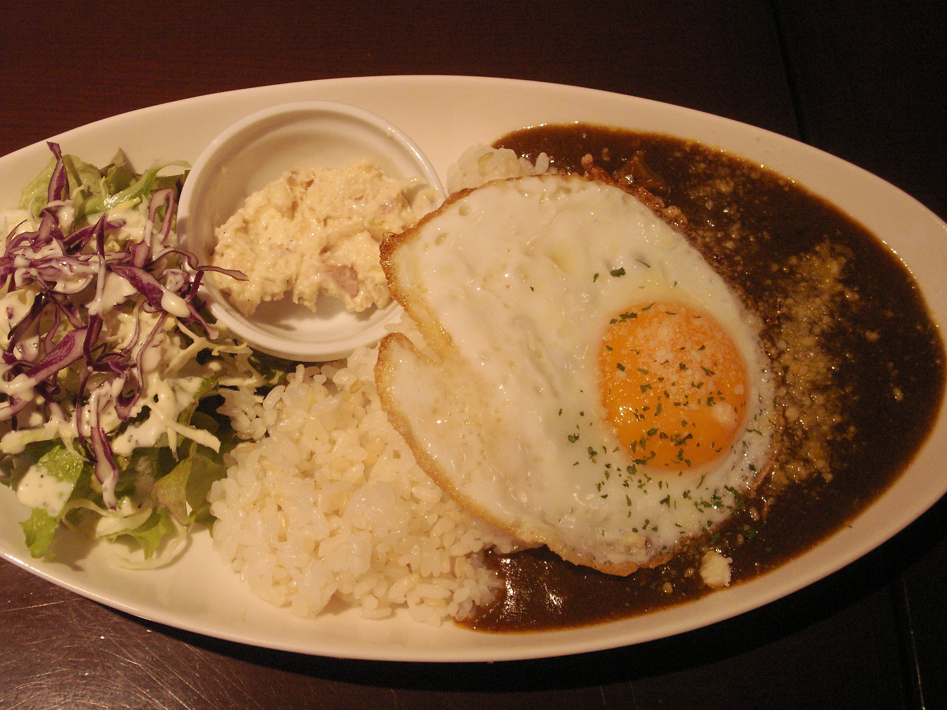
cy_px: 321
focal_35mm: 42
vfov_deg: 34.3
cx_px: 411
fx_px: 1149
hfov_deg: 44.7
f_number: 3.5
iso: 160
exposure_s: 1/25
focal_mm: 7.7
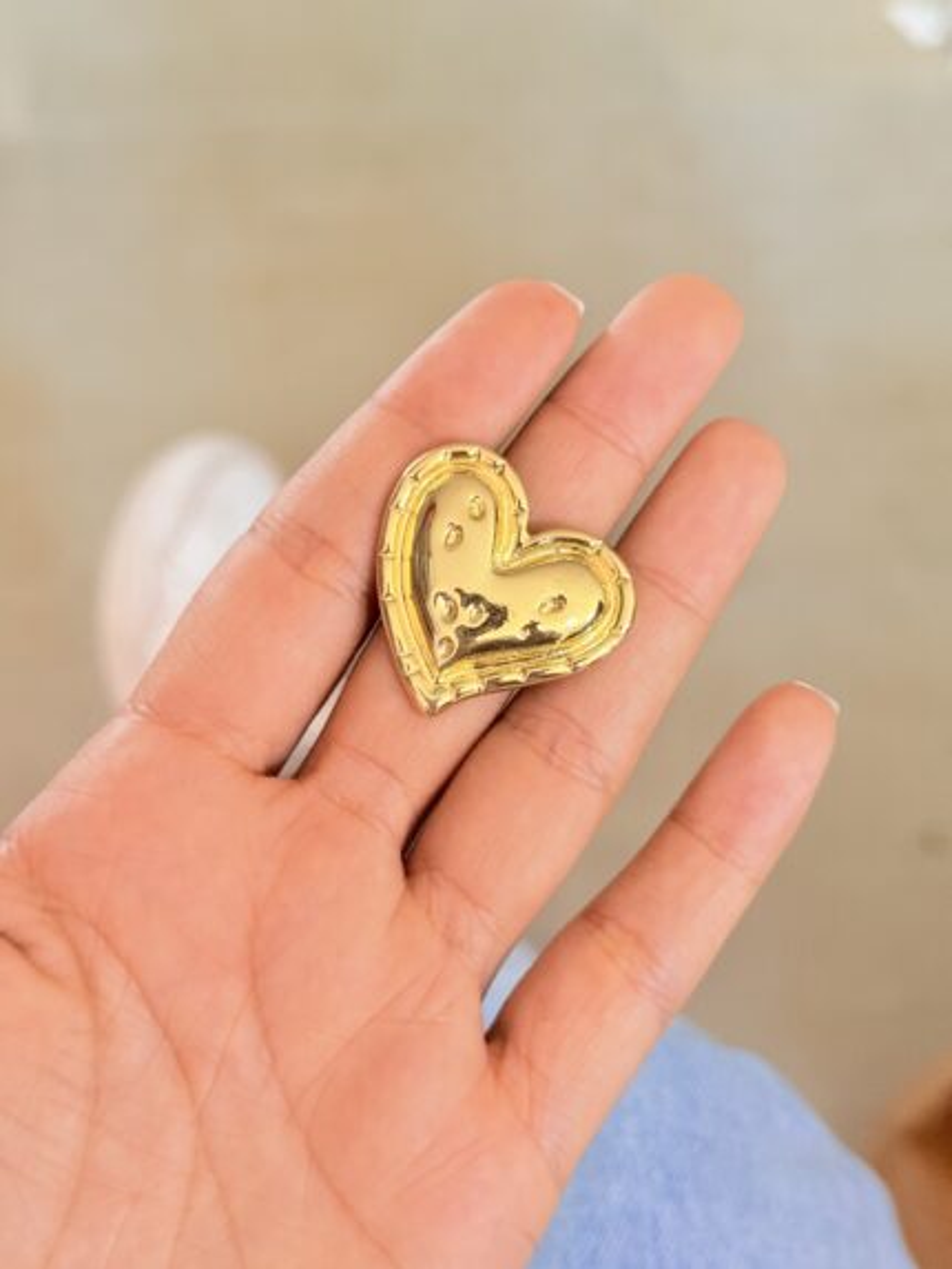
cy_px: 634
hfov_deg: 30.3
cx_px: 476
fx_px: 1759
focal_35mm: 48
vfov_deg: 39.6
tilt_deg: -48.3
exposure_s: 1/40
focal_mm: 6.76
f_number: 1.78
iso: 250
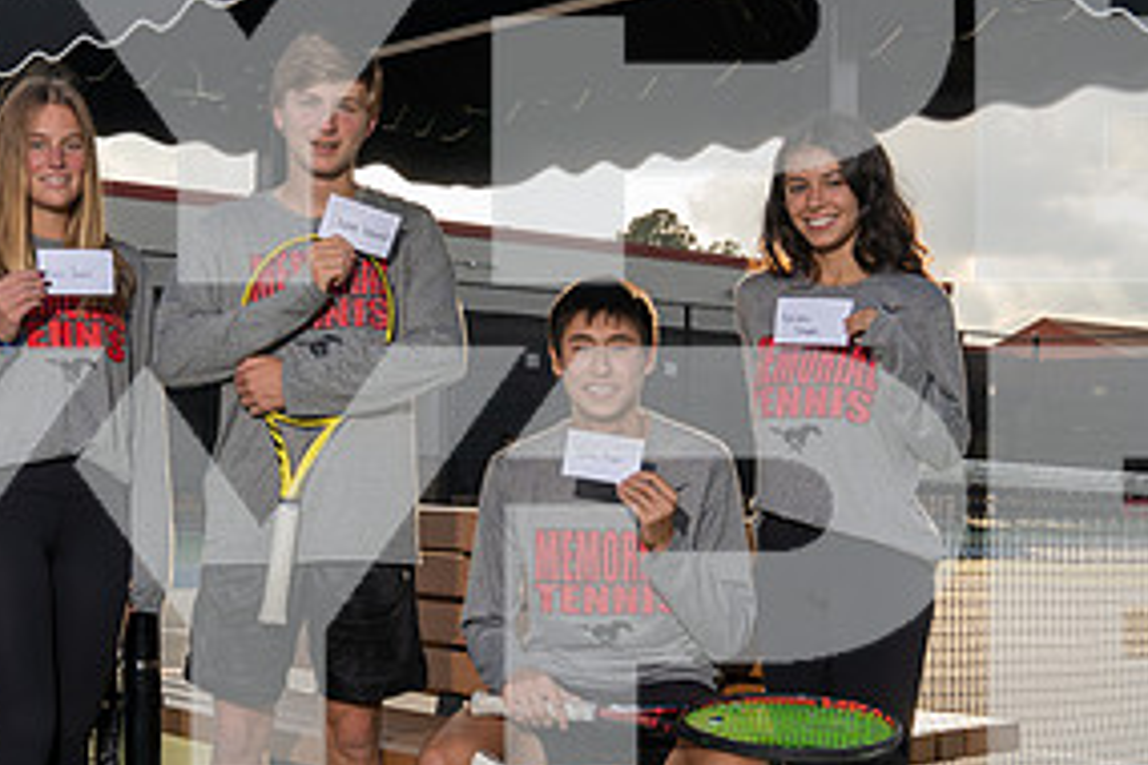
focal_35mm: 59
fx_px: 1881
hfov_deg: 33.8
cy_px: 562
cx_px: 427
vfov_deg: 22.8
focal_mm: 29
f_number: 8
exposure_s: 1/250
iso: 125
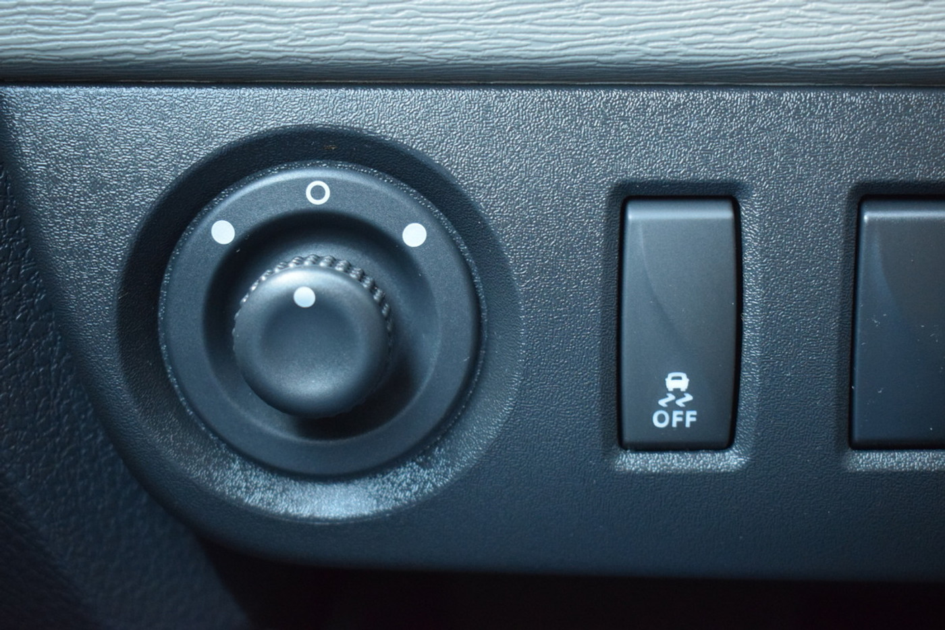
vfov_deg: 23.8
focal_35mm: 57
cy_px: 315
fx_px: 1496
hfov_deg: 35.1
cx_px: 472
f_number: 4.8
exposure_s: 1/40
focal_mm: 38
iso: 3200
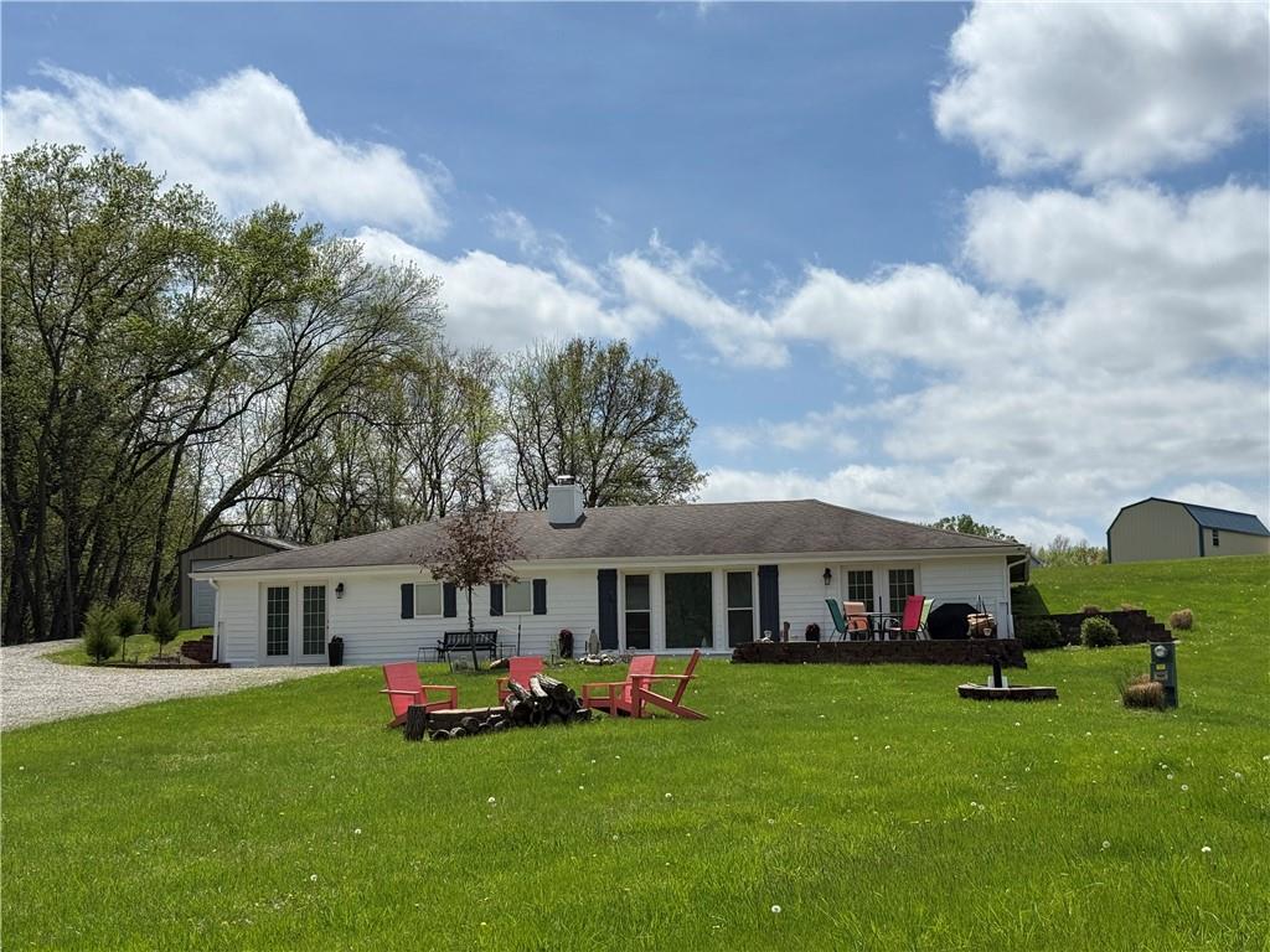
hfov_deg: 39.7
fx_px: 1761
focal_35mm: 48
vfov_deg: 30.3
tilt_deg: +8.3
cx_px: 635
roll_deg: +1.1
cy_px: 476
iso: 64
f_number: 1.78
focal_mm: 6.76
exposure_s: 1/11364
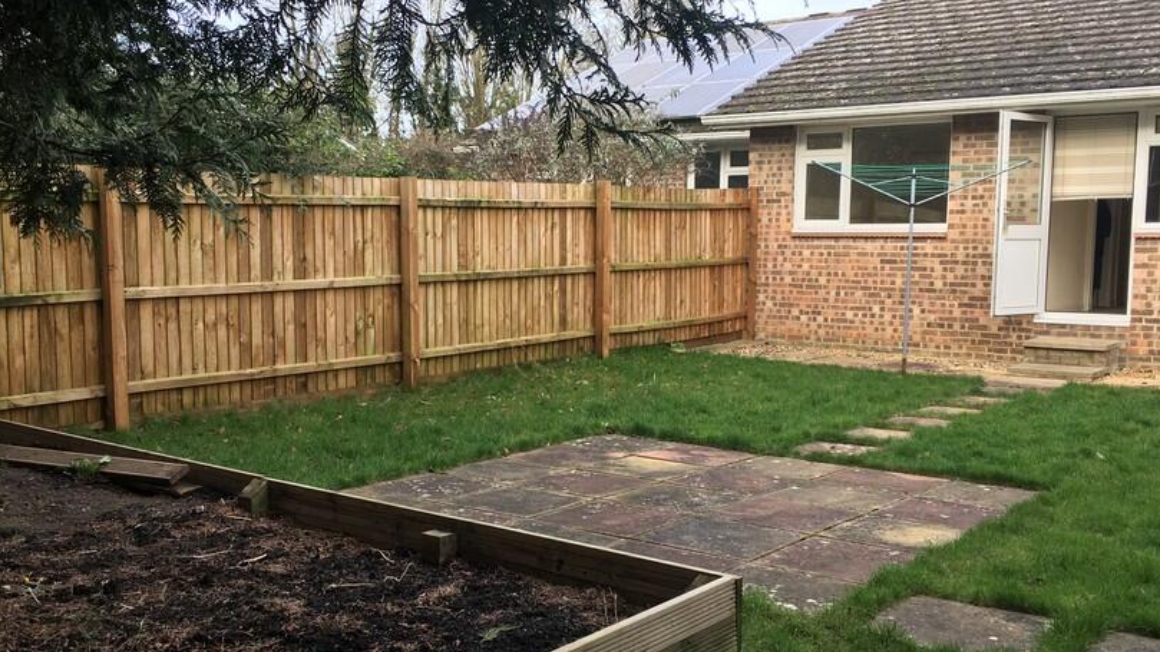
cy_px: 365
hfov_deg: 50.5
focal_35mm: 40
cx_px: 548
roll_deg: +0.1
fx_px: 1230
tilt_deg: -7.0
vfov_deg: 29.7
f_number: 2.2
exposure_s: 1/170
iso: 25
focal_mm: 4.15
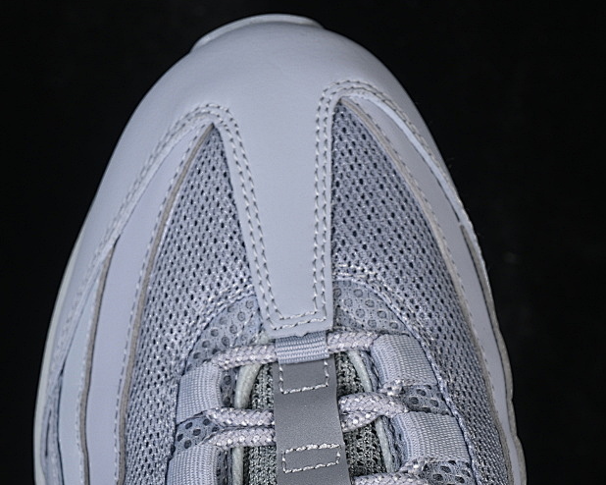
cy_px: 323
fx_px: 2205
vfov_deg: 12.5
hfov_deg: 15.6
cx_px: 278
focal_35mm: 123
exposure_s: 1/80
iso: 160
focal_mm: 50
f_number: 7.1
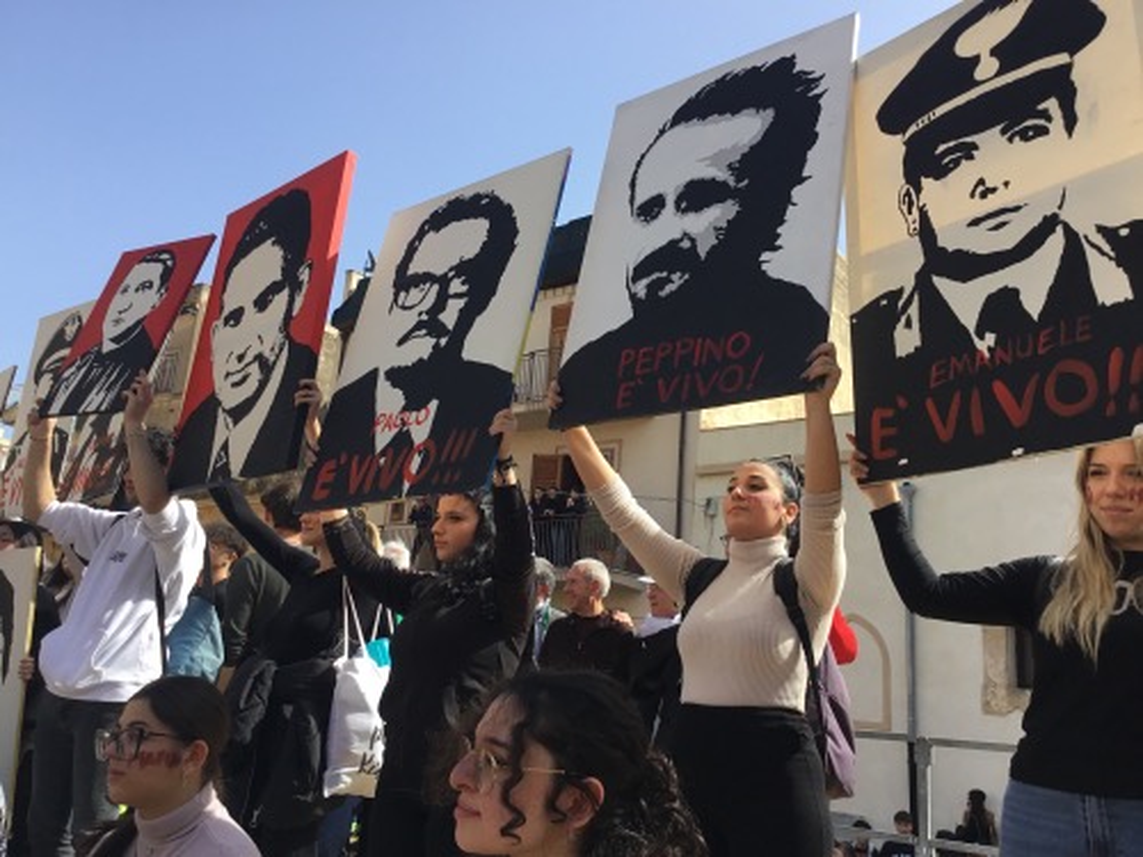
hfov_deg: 58.4
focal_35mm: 31
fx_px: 1024
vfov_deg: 45.4
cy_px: 428
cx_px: 572
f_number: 2.4
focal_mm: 3.3
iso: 25
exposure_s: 1/815
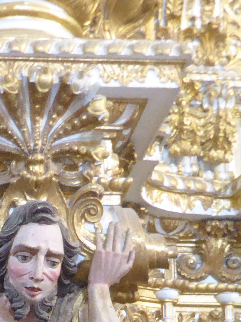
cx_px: -28
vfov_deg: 17.9
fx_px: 956
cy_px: 415
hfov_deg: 14.0
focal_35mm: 103
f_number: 3.6
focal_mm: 5.8
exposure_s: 1/4
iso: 800
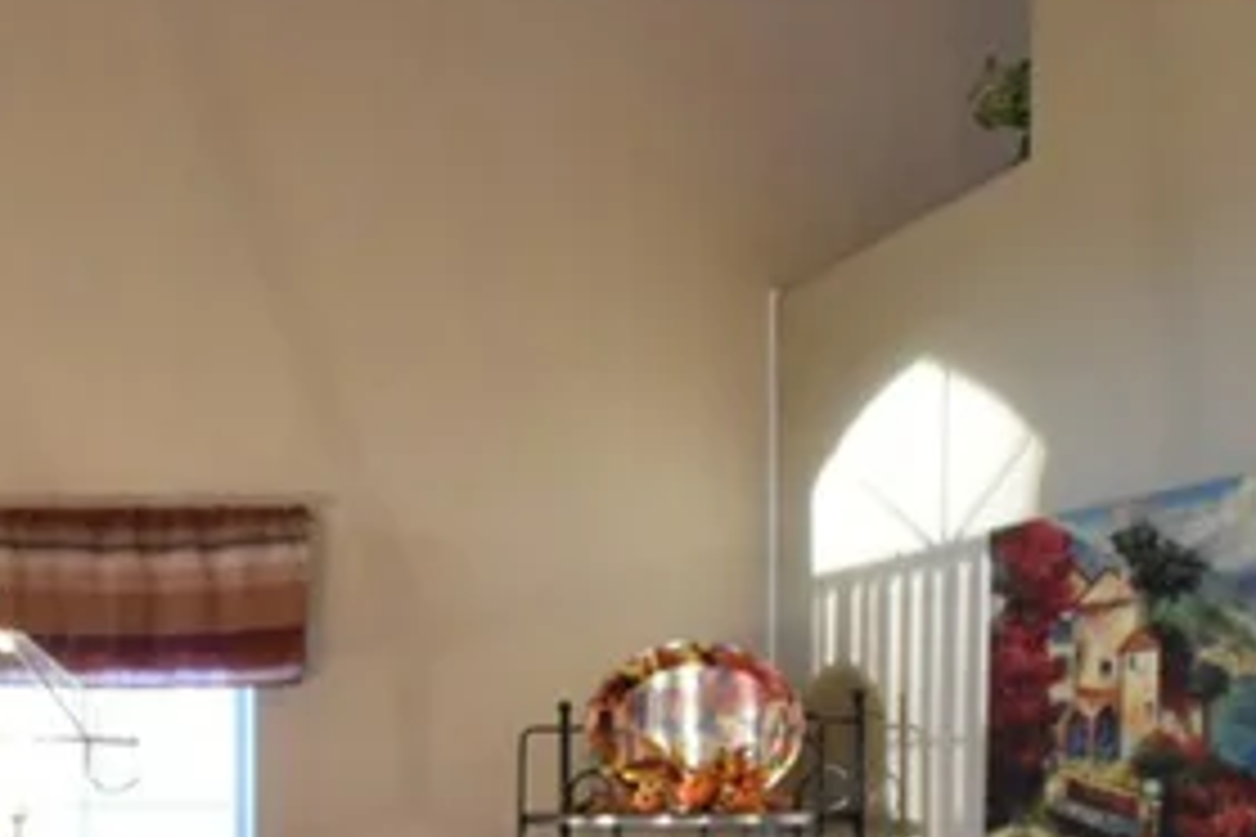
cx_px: -95
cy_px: 821
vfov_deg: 23.7
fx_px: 1919
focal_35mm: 55
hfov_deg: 32.3
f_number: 18
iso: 4000
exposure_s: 1/10
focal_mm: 10
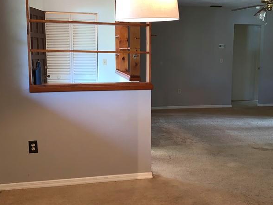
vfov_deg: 32.2
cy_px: 99
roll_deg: -1.1
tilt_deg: -7.4
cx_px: 167
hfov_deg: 41.8
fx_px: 355
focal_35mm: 45
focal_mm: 4.25
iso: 40
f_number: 1.8
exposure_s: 1/15
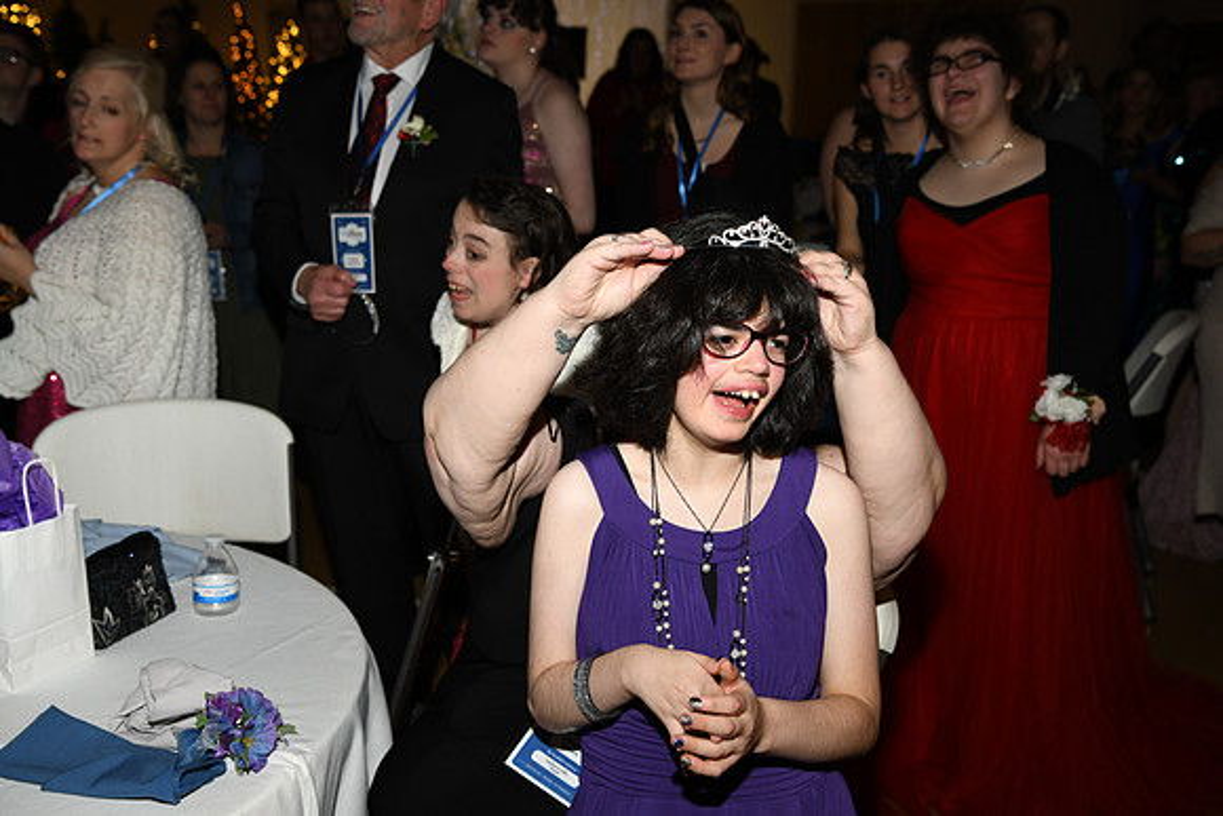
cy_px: 408
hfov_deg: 43.6
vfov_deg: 29.9
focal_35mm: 45
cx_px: 612
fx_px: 1529
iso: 400
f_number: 5.6
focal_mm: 45
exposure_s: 1/60
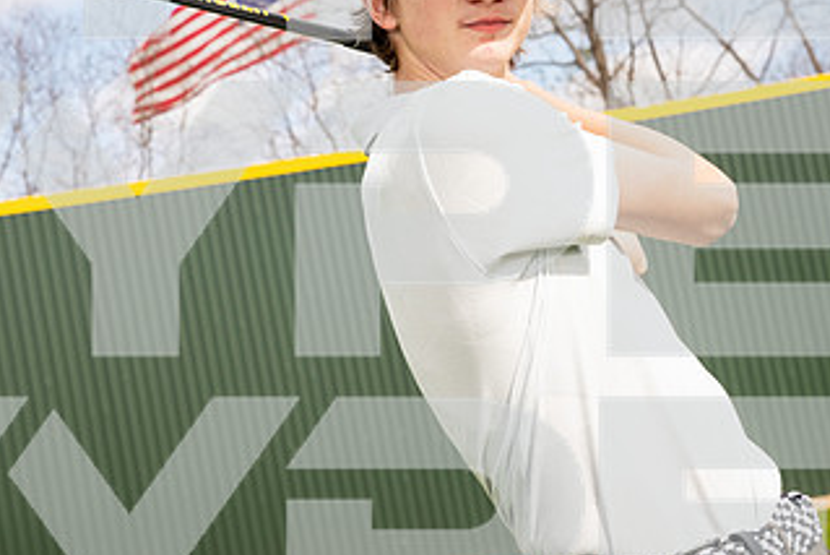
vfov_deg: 12.8
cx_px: 268
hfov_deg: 19.0
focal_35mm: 107
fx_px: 2468
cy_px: 236
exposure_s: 1/125
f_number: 8
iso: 100
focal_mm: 57
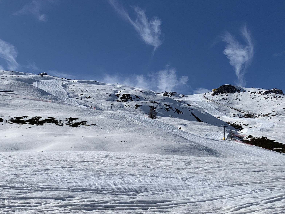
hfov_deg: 46.8
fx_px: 329
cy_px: 122
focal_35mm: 40
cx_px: 151
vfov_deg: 35.9
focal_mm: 4.25
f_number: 1.8
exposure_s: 1/6452
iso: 25
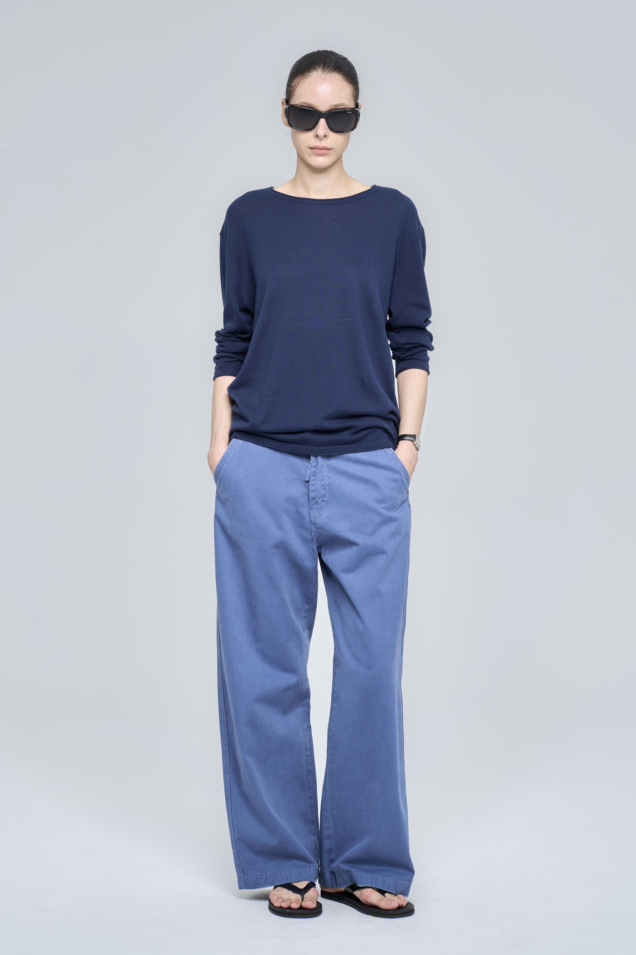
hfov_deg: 16.1
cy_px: 478
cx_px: 318
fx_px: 2252
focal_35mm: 85
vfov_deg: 23.9
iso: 200
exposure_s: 1/125
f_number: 8
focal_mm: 85
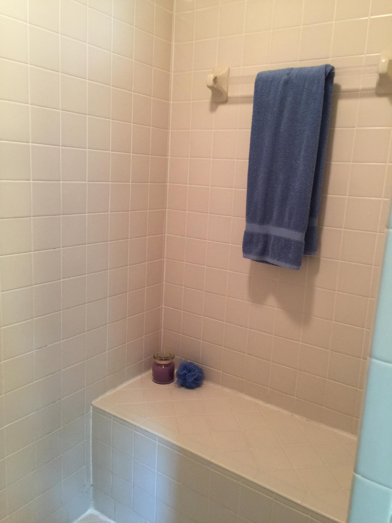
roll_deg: -3.1
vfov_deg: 61.7
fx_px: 438
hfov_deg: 48.2
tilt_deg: -10.9
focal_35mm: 29
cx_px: 196
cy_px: 262
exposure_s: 1/4
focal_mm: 4.15
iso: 80
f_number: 2.2
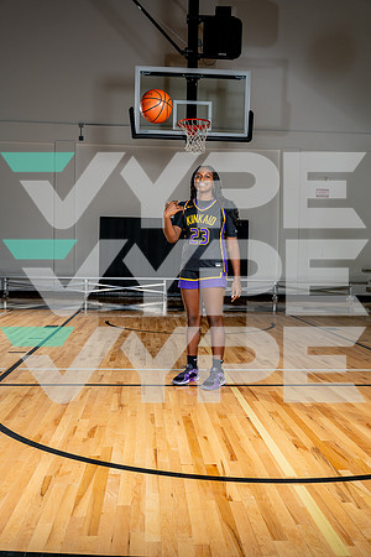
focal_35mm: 35
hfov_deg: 37.9
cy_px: 278
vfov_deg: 54.4
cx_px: 186
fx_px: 541
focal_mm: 35
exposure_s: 1/250
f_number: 5.6
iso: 200
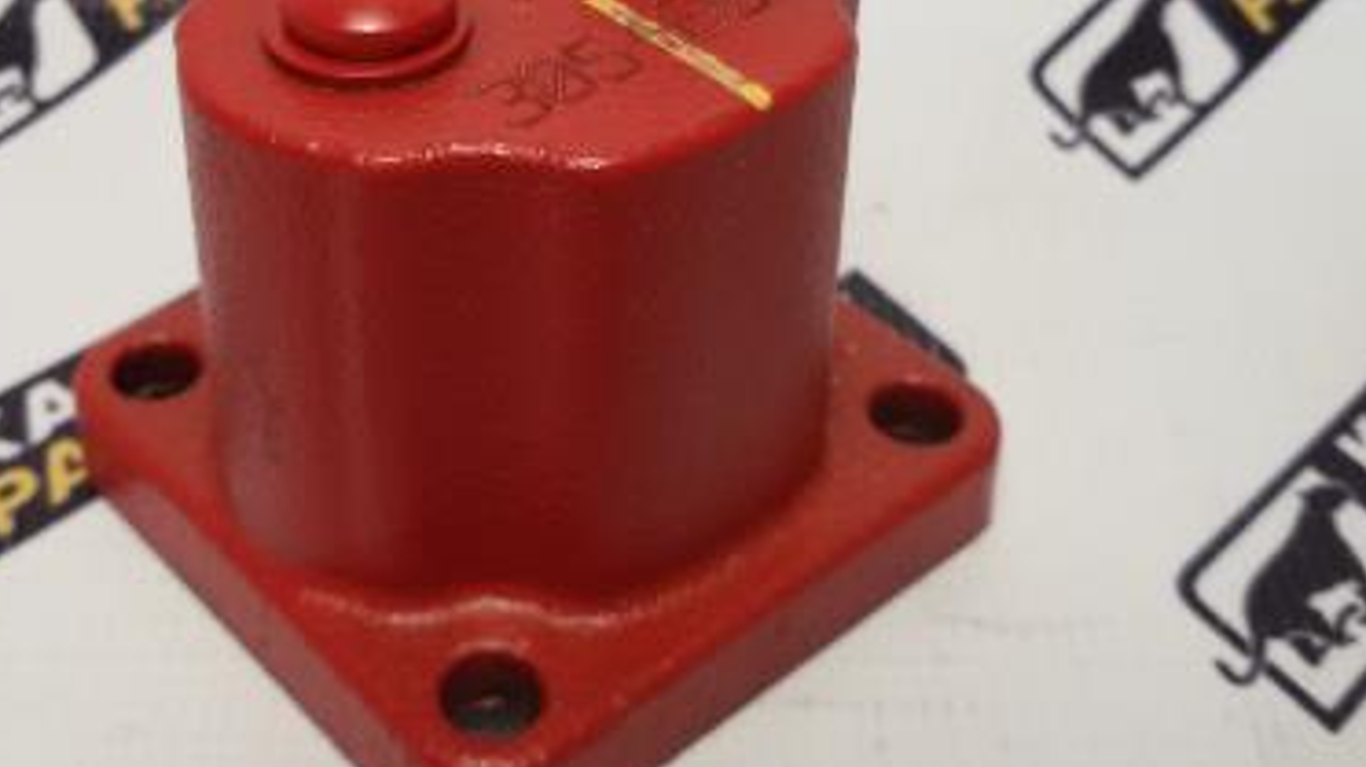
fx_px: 1774
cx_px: 532
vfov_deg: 24.3
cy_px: 270
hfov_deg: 41.9
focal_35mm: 49
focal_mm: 2.93
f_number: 2.4
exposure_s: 1/33
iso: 50
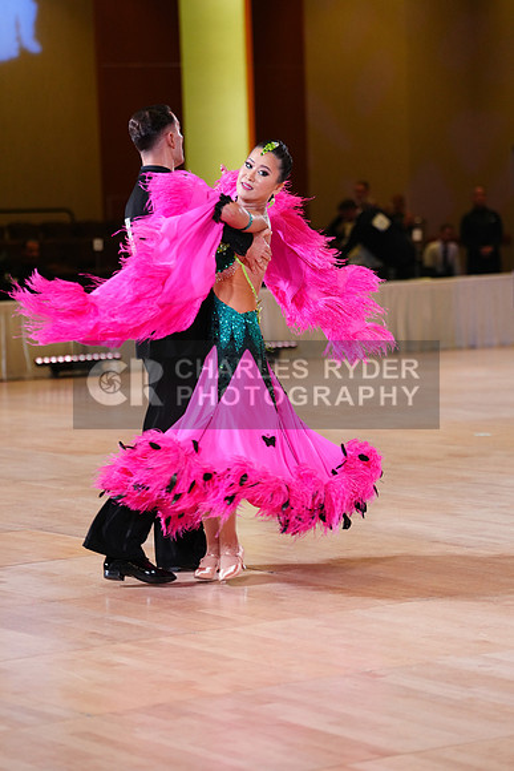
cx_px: 257
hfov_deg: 12.1
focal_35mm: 113
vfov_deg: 18.1
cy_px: 386
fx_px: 2418
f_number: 2.8
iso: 2000
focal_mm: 113
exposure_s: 1/400
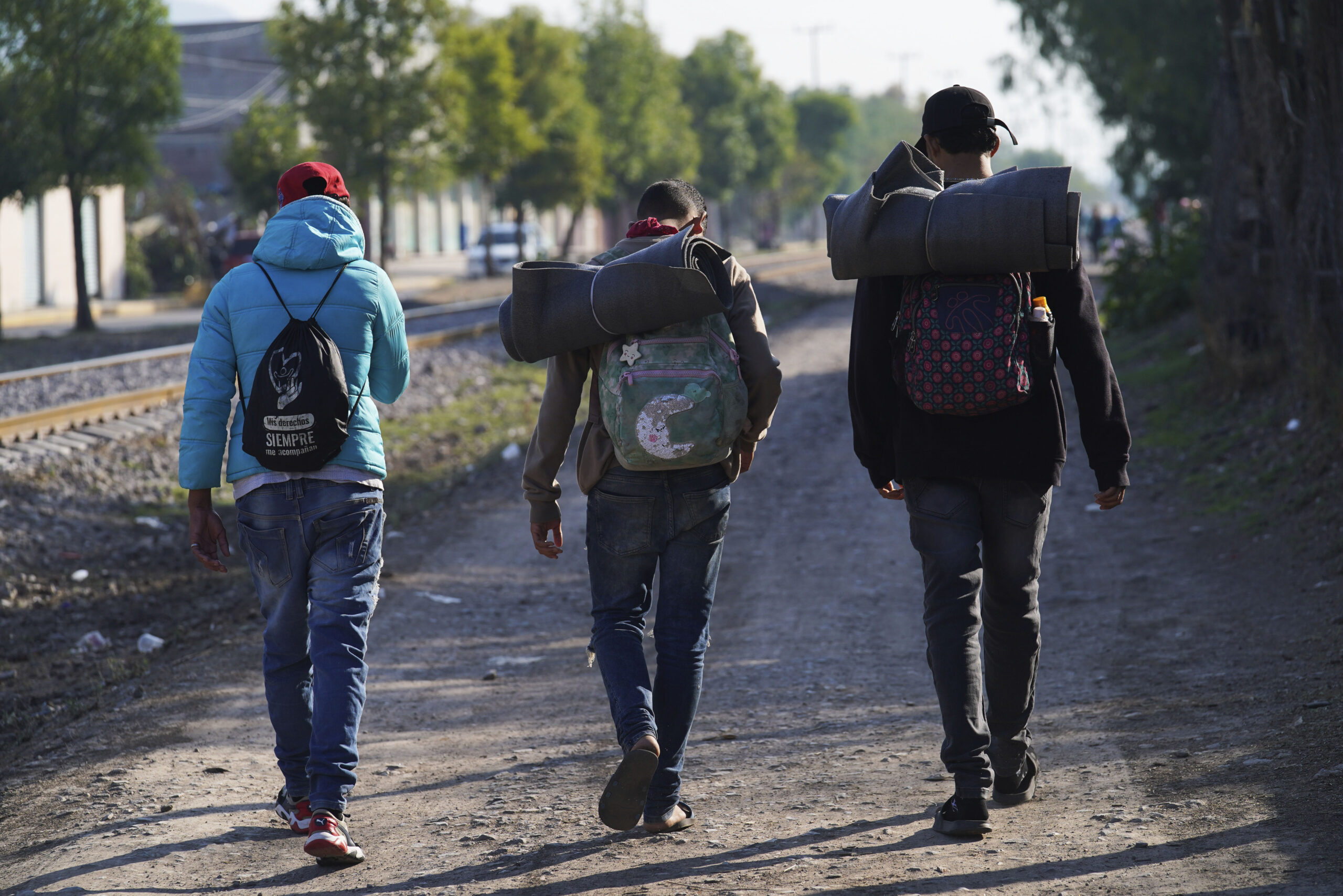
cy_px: 448
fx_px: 4887
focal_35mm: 131
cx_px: 672
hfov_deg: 15.6
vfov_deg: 10.5
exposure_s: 1/1000
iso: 200
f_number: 5
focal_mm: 131
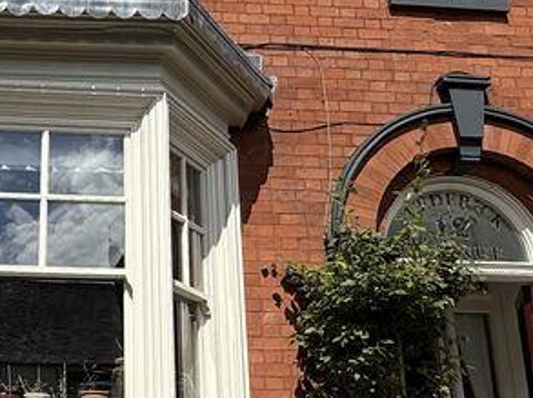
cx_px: 96
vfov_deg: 29.1
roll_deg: -1.4
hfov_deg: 37.4
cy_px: 309
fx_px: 754
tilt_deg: +16.0
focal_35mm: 49
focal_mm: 2.22
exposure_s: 1/3289
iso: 50
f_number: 2.2
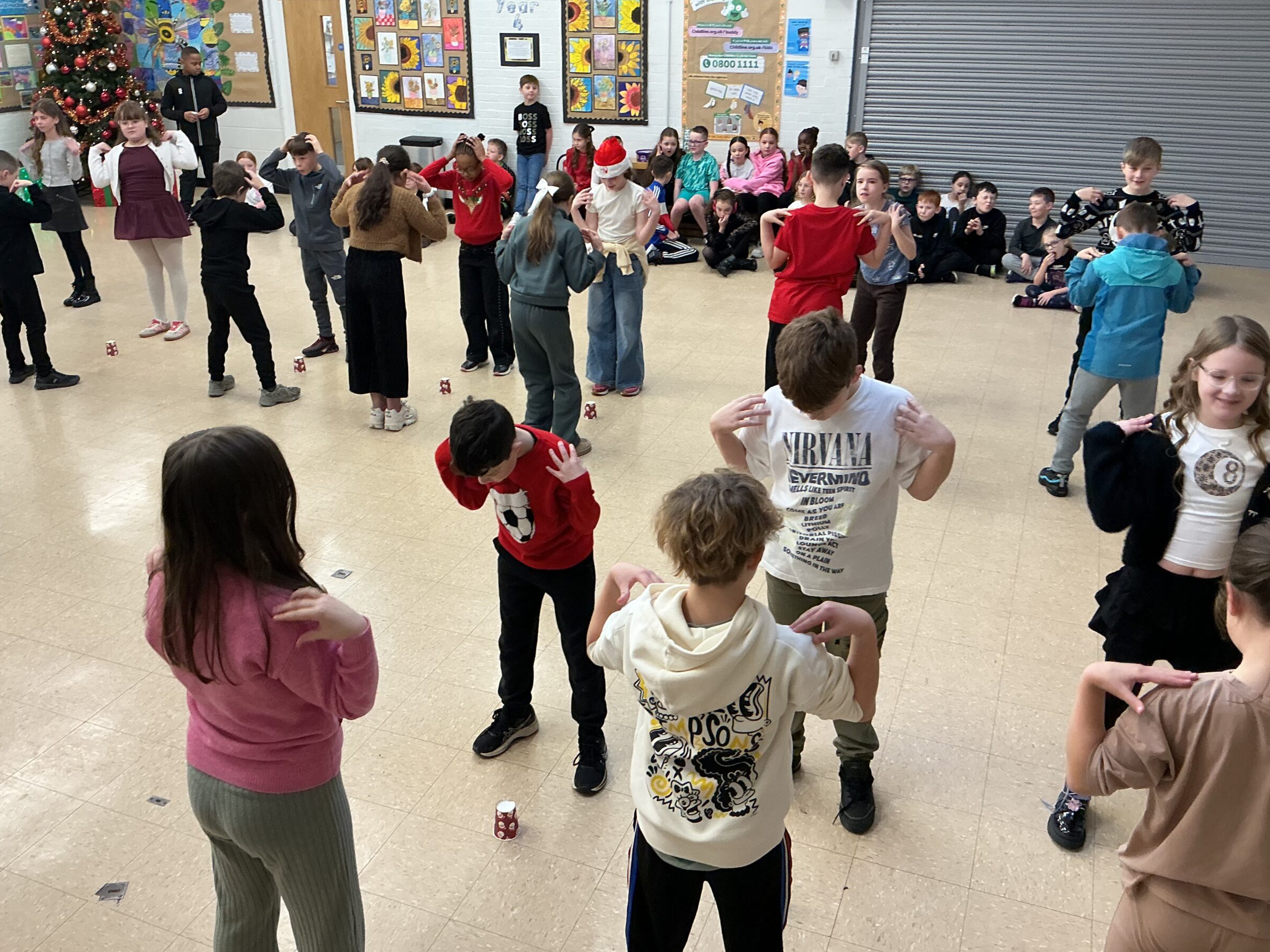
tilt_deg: -24.0
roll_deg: +1.1
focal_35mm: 31
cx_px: 598
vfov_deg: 45.4
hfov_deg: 58.3
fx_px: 1137
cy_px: 458
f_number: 1.8
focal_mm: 3
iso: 100
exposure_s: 1/50
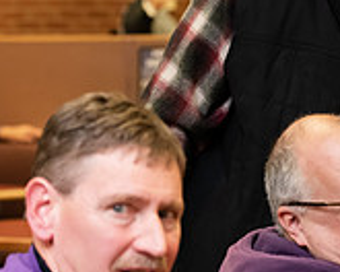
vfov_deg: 6.2
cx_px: 480
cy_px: 147
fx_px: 2496
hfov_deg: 7.7
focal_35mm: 248
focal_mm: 75
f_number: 4
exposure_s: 1/160
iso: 1600
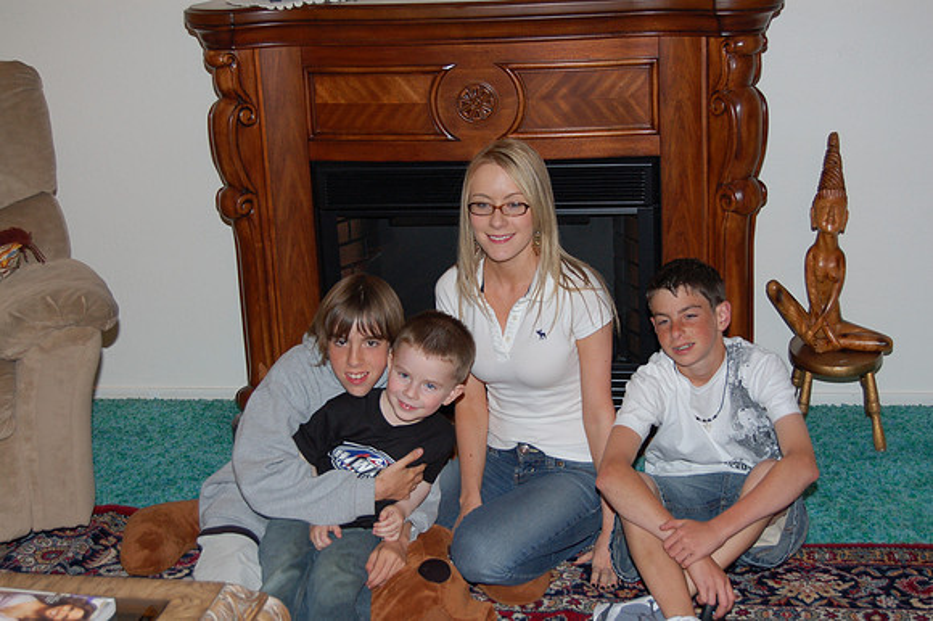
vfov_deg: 23.8
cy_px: 310
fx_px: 1476
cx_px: 466
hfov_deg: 35.1
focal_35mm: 57
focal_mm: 38
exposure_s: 1/60
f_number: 5
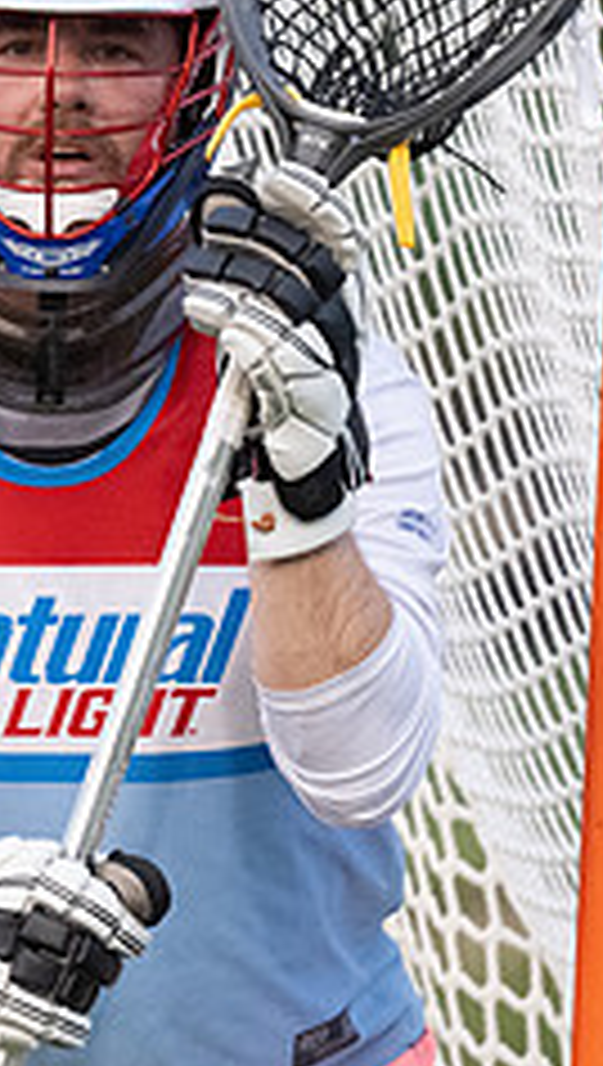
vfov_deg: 1.4
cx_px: 85
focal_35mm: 1570
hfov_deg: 0.8
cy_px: 301
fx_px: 44454
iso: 8000
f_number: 5.6
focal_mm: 500
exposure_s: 1/1000
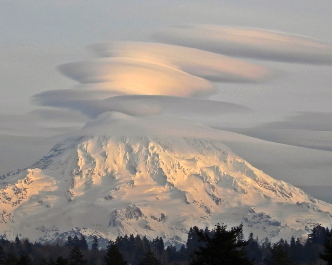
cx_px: 162
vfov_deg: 6.0
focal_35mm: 260
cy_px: 119
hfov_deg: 7.4
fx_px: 2555
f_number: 4.5
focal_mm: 32.7
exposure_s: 1/220
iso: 160
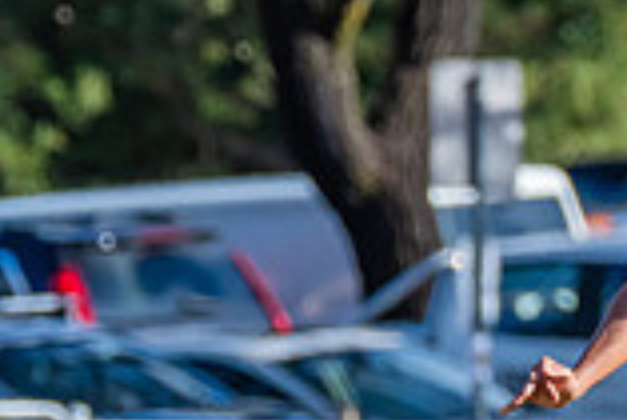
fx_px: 36695
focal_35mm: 2105
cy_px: 540
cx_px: 703
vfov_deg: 0.7
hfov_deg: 1.0
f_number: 8
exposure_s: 1/1600
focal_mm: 420
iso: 800
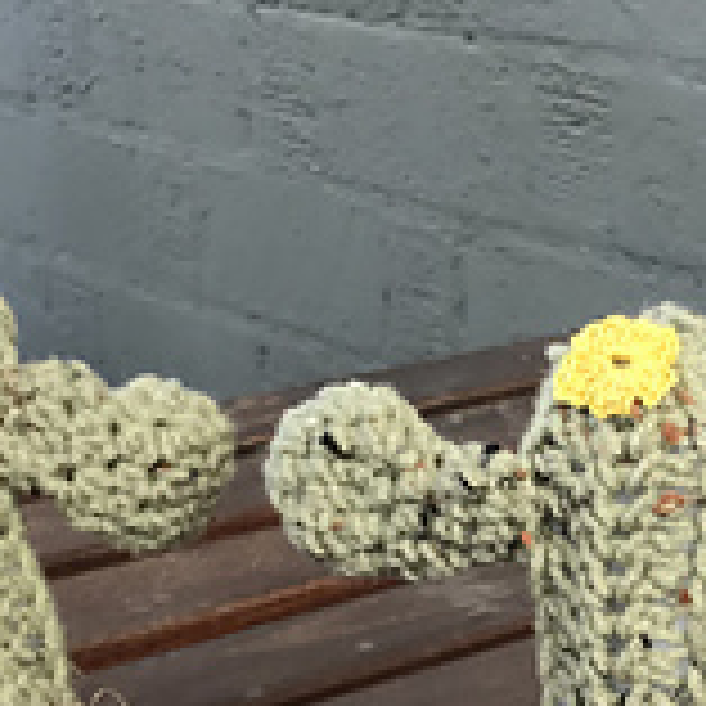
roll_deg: -0.7
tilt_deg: -20.1
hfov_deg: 17.0
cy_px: 639
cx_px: 612
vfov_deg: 17.0
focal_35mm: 101
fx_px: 2331
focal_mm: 3.99
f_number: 1.8
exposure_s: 1/120
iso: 32
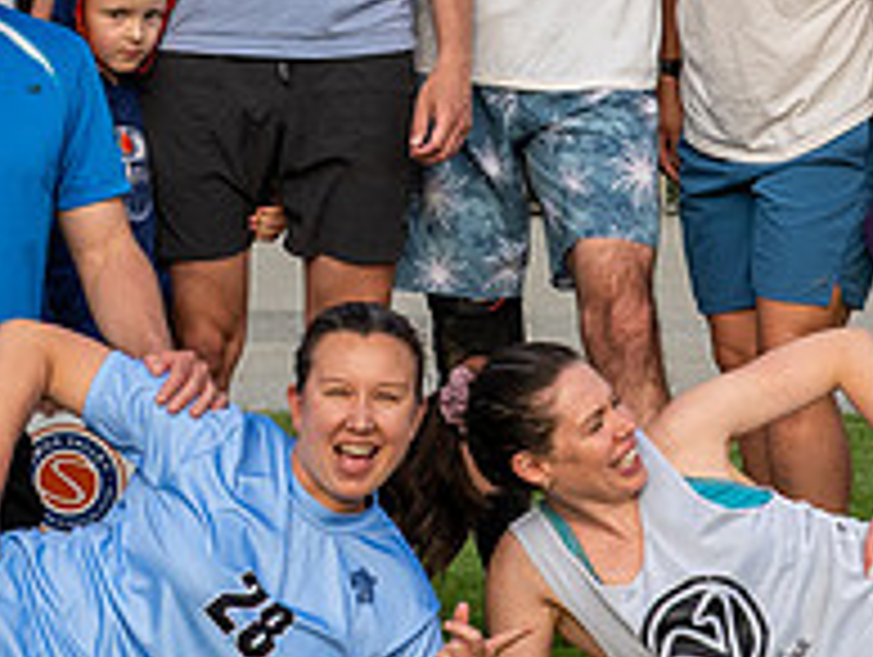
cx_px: 475
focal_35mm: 281
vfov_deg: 5.3
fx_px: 7095
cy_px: 35
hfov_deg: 7.0
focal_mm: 40
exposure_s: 1/1000
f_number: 5
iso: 500
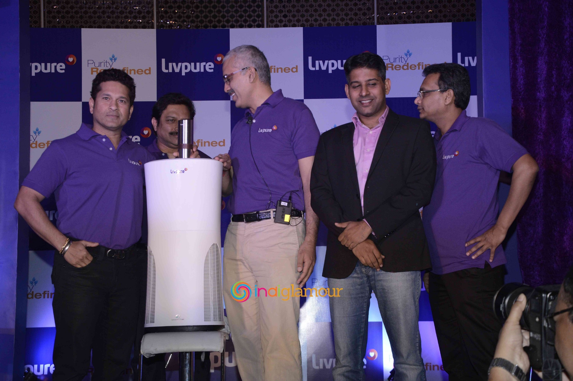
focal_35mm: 63
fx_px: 1002
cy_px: 190
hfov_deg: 31.9
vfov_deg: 21.5
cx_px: 286
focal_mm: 42
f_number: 8
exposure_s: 1/200
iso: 800
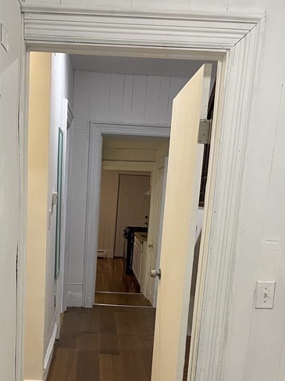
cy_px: 272
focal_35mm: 41
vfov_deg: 44.7
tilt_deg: -10.2
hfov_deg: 34.8
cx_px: 92
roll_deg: -3.4
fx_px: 450
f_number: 1.6
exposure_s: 1/60
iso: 125
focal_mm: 5.1
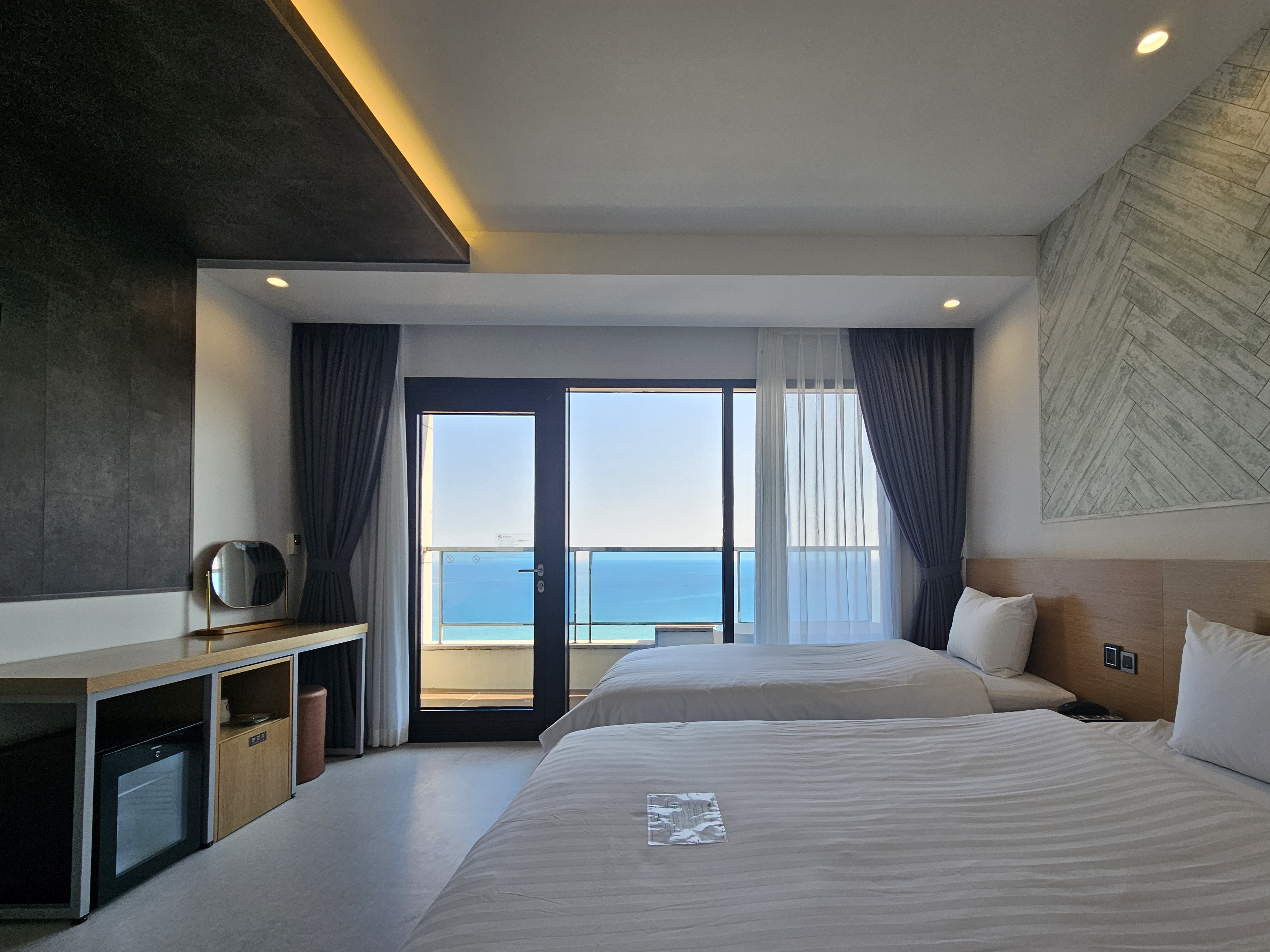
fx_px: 550
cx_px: 712
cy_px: 546
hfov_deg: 97.7
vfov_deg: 81.2
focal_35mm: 15
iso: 50
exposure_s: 1/325
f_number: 2.2
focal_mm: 2.2
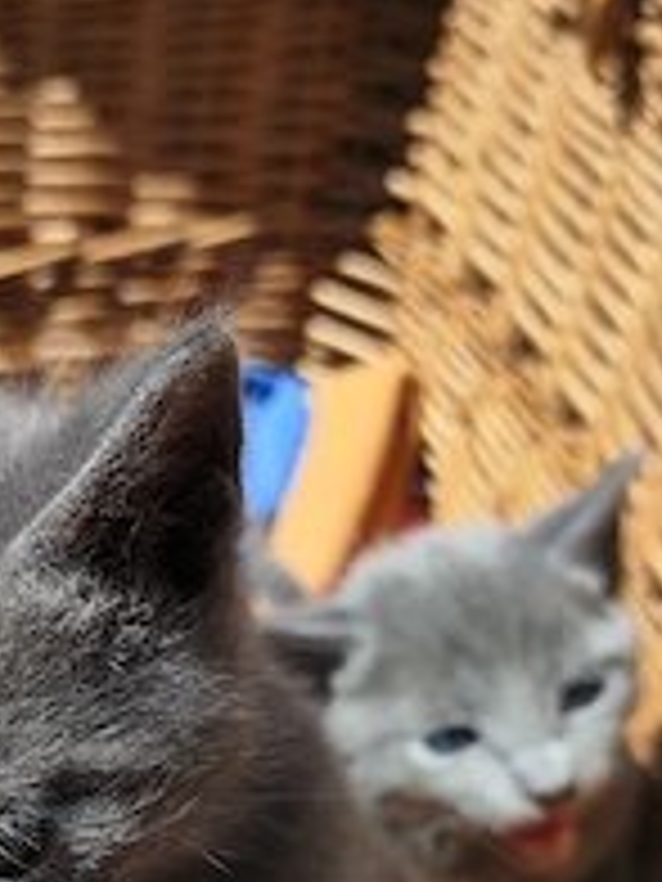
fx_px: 1249
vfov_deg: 37.9
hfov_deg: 28.9
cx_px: 122
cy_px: 670
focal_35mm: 49
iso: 50
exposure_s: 1/1600
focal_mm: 4.68
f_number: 1.8
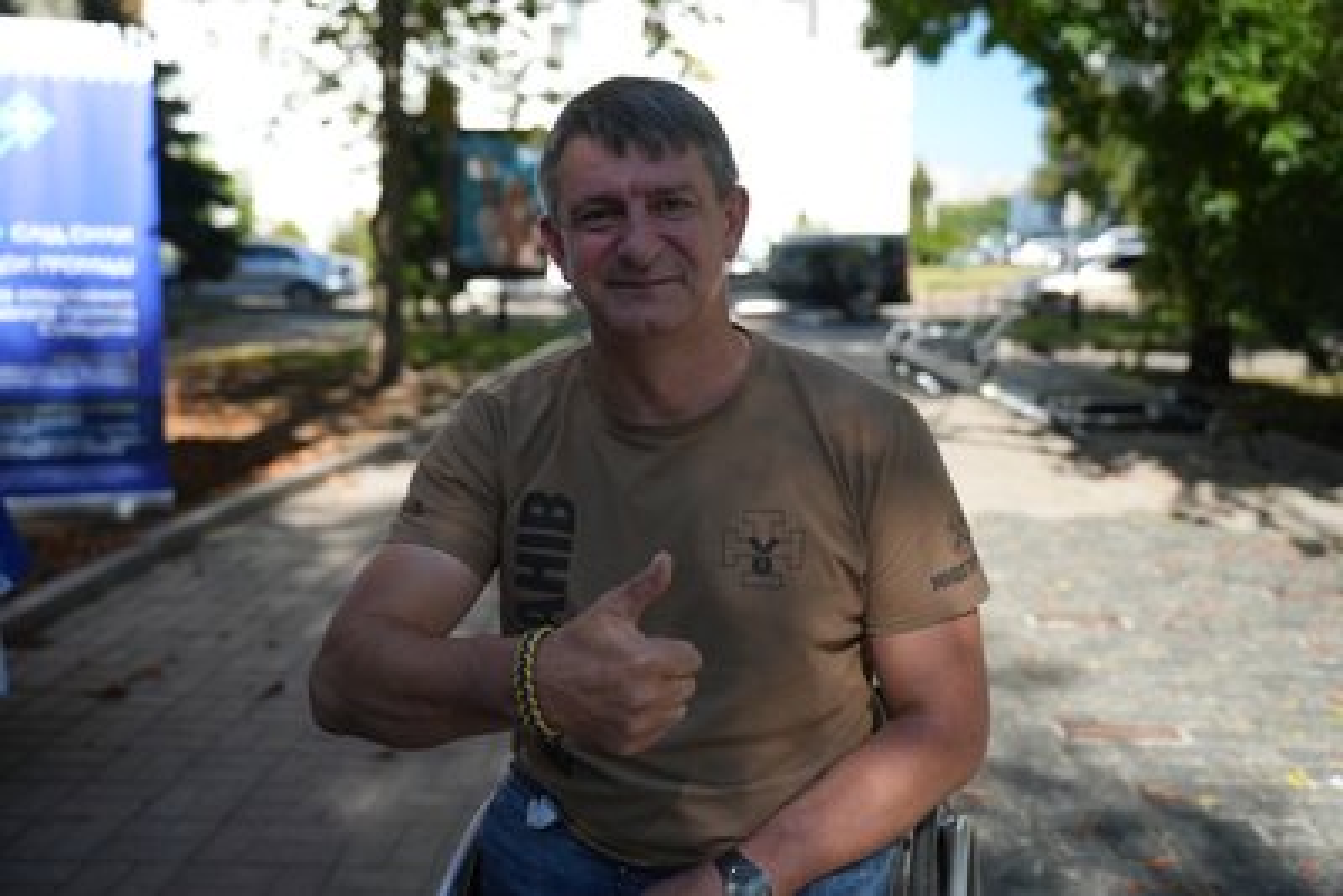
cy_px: 448
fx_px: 1343
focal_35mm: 36
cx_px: 672
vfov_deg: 36.9
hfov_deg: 53.1
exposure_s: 1/250
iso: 1250
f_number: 2.8
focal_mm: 36
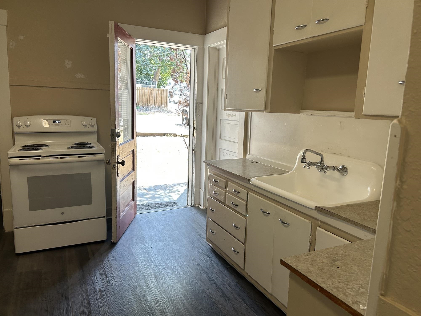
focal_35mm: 26
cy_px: 158
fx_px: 316
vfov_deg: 53.1
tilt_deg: -9.0
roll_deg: -1.9
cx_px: 210
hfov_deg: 67.3
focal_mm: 5.7
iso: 80
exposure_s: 1/120
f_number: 1.5
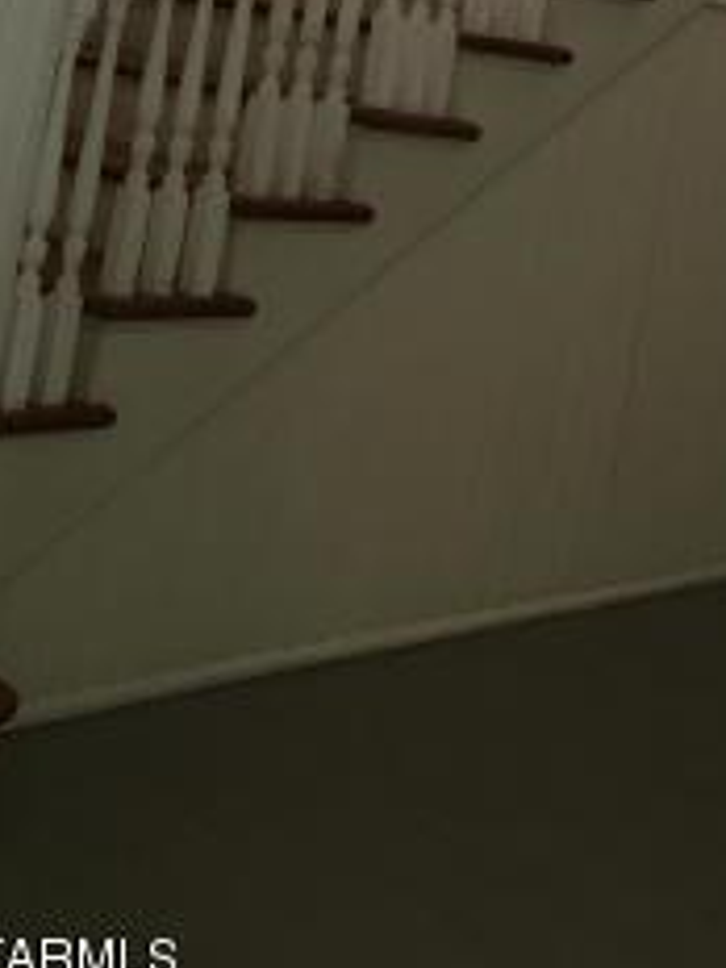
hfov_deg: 24.2
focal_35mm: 60
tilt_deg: +1.9
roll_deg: -9.7
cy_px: 42
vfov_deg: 30.3
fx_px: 1678
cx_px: 534
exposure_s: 1/30
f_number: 2.2
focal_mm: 4.15
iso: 100
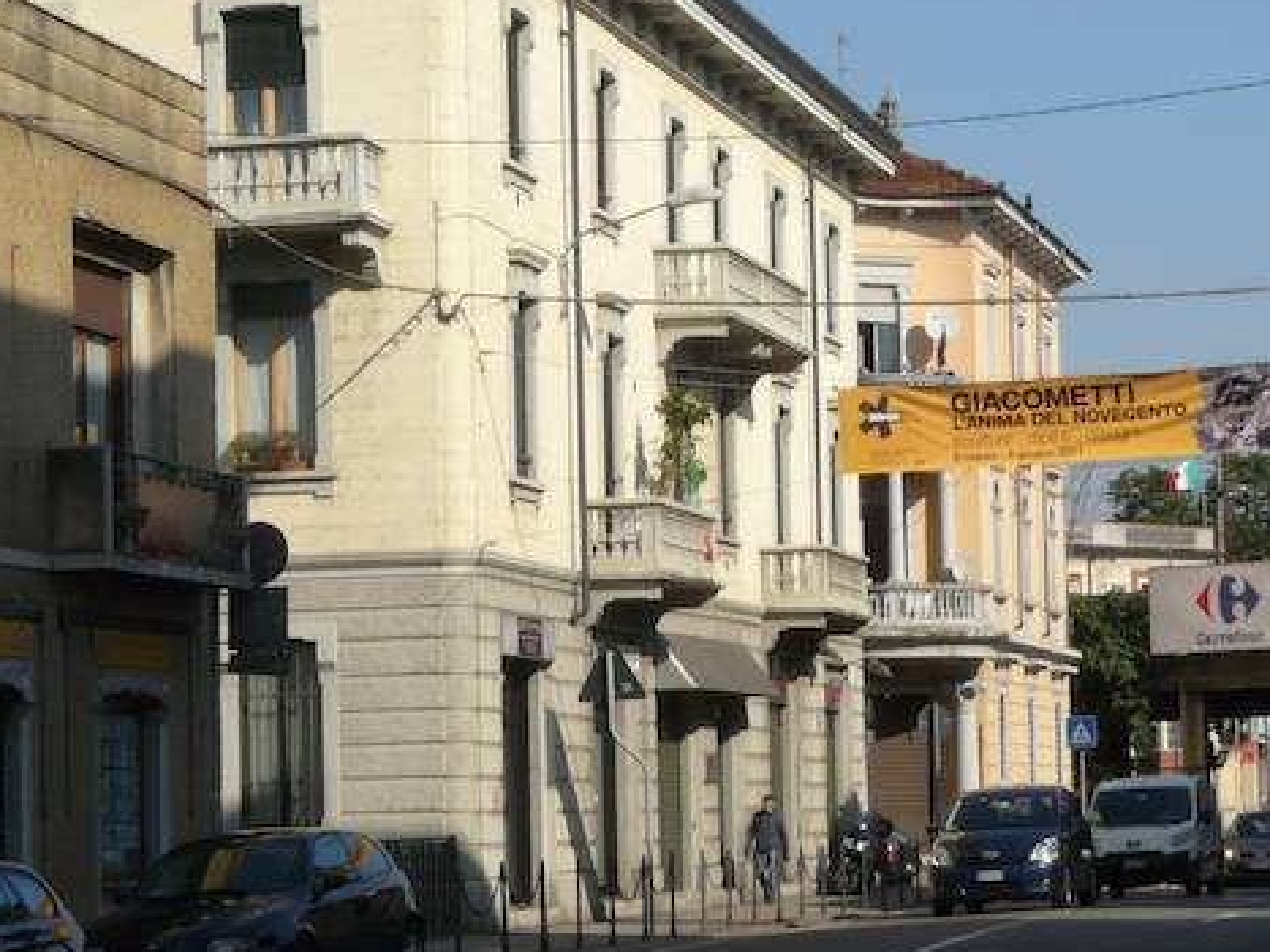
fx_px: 4438
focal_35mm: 121
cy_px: 494
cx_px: 669
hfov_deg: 16.3
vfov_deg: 12.2
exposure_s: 1/250
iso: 100
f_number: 8
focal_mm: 11.7
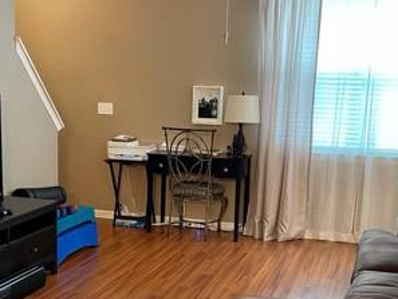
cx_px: 182
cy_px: 212
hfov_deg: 34.3
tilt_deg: -11.9
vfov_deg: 25.9
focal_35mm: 56
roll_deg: -1.8
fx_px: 644
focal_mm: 5.1
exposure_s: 1/40
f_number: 1.6
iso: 500
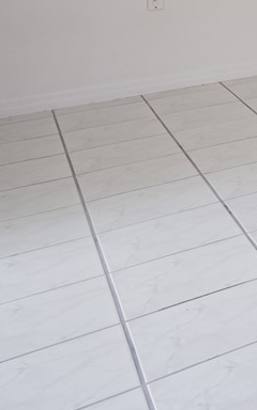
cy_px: -109
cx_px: 741
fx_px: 807
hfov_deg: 11.6
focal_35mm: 72
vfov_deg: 25.1
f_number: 9
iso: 200
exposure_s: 1/60
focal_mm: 16
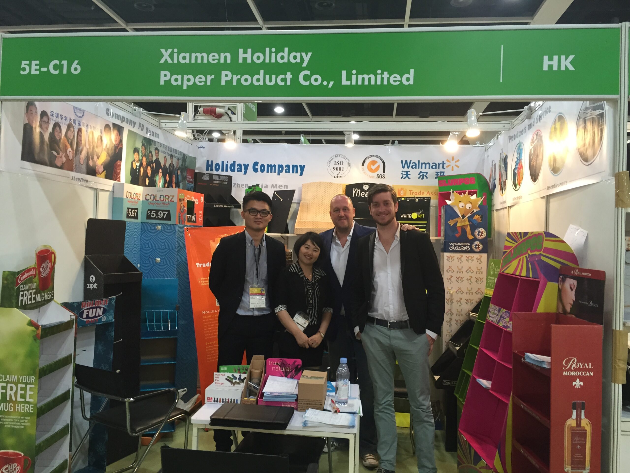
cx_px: 315
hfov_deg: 61.7
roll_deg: -3.0
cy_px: 236
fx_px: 528
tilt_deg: +1.8
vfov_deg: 48.2
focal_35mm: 29
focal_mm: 4.15
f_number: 2.2
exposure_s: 1/30
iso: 100
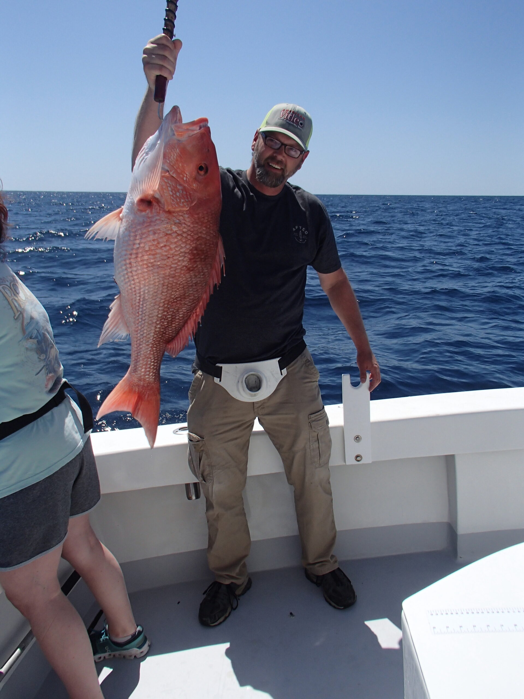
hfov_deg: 49.7
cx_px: 262
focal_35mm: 28
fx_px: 565
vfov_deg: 63.4
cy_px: 350
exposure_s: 1/200
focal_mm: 5
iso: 100
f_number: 11
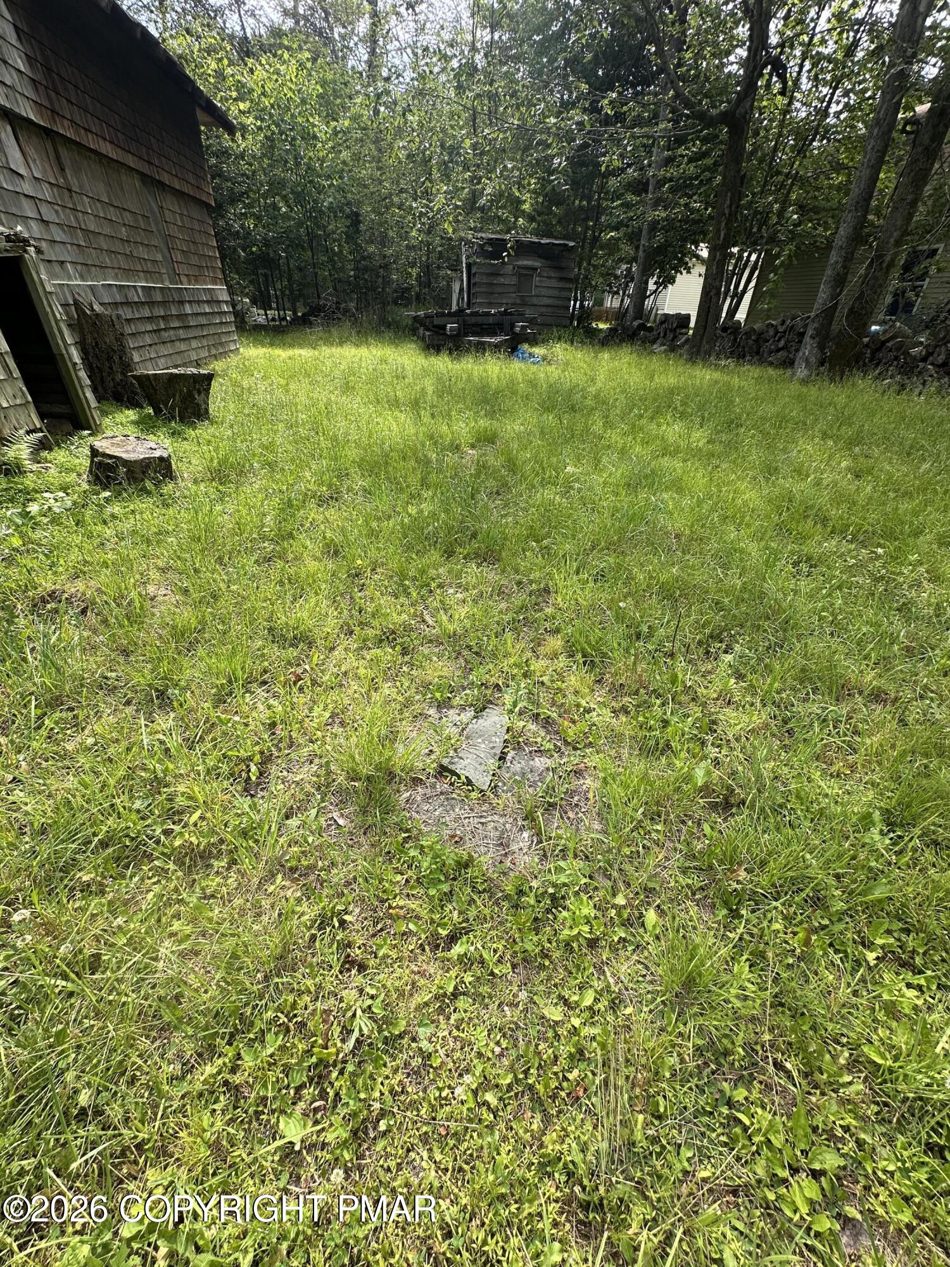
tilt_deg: -32.6
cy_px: 634
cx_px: 475
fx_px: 512
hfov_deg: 85.7
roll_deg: -3.5
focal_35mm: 14
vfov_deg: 102.1
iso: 40
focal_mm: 2.22
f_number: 2.2
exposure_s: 1/479
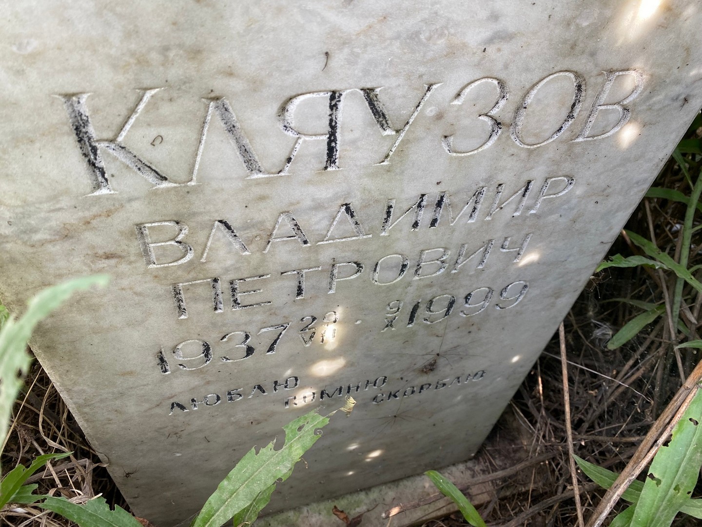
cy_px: 264
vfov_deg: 53.1
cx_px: 351
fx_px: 527
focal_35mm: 26
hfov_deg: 67.3
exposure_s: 1/122
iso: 50
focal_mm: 4.25
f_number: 1.8
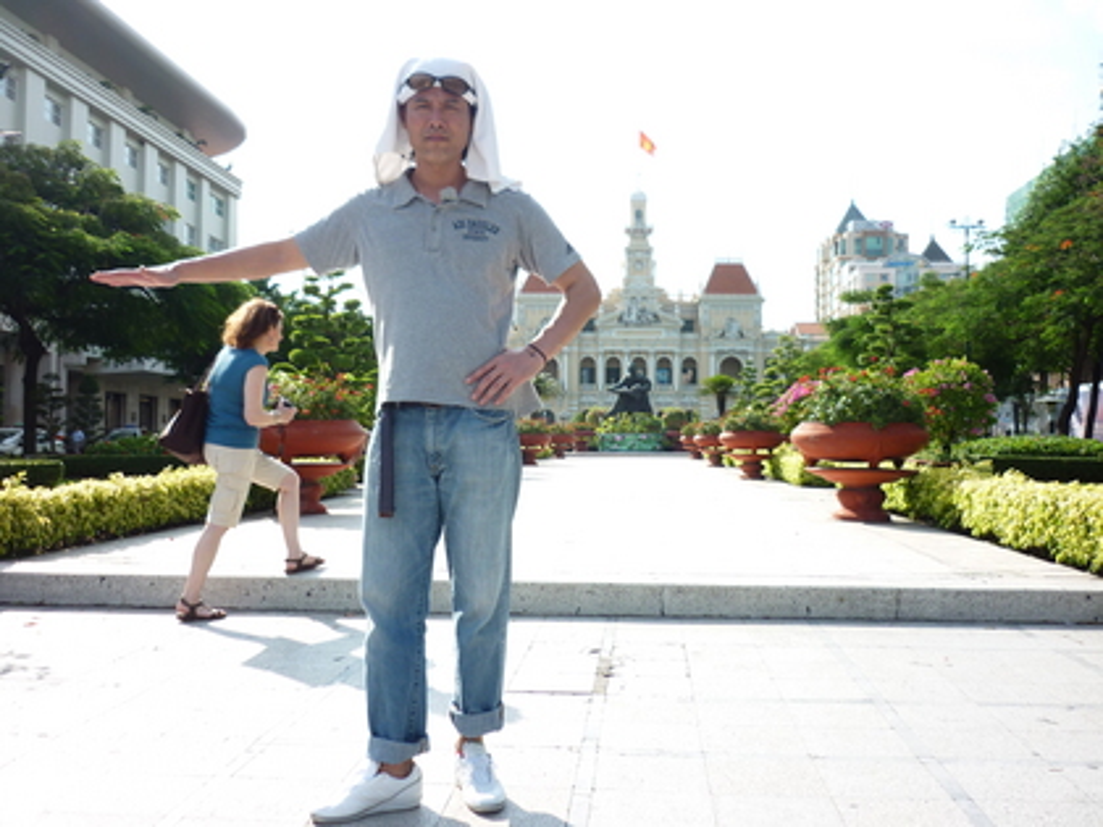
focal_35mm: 33
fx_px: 1052
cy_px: 414
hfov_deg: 55.4
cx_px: 552
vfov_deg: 42.9
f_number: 2.8
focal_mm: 5.5
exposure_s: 1/500
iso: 80
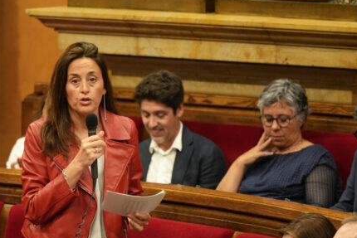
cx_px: 103
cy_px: 166
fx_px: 3045
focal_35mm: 307
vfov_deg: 4.5
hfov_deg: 6.7
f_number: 4
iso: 2500
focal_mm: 200
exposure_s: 1/125
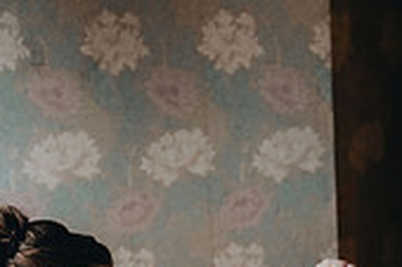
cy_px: 419
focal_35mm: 130
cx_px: 452
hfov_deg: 15.3
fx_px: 1450
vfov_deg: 10.1
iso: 1250
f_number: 2.8
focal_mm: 38
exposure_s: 1/640
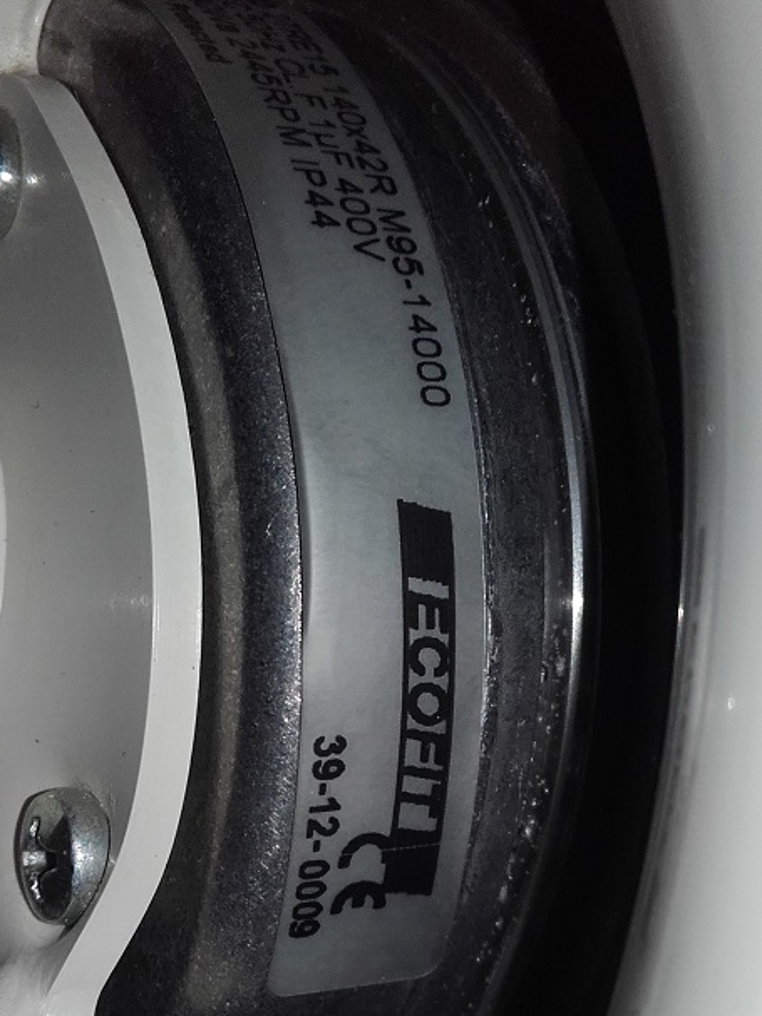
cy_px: 749
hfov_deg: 27.5
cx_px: 390
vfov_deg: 35.5
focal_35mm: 53
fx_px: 1556
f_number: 2.2
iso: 50
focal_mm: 3.31
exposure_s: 1/528
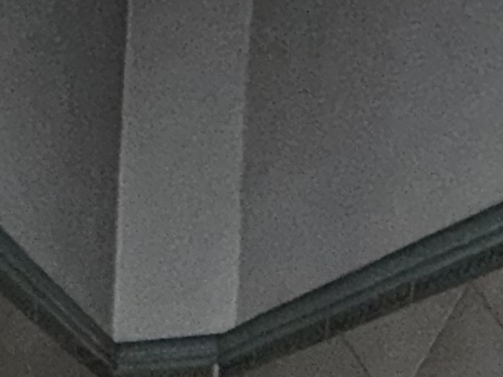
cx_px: 2
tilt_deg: -12.0
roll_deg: -1.3
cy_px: 1032
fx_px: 1351
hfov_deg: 20.4
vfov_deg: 11.5
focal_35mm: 93
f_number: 2.2
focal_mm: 2.2
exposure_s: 1/48
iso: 100
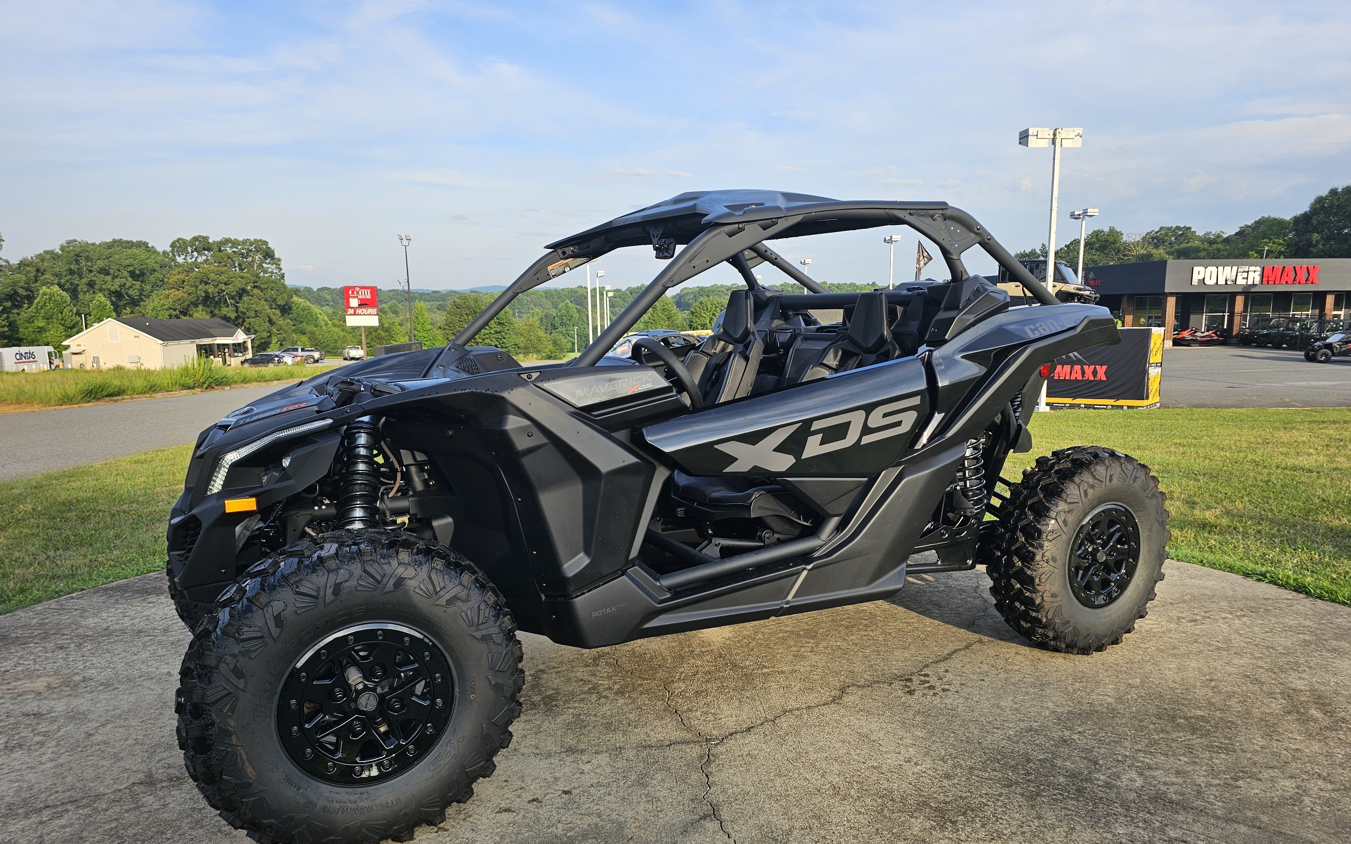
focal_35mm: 25
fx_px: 920
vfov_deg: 49.1
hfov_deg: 72.5
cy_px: 479
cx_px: 673
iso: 10
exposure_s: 1/239
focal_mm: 6.3
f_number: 1.7
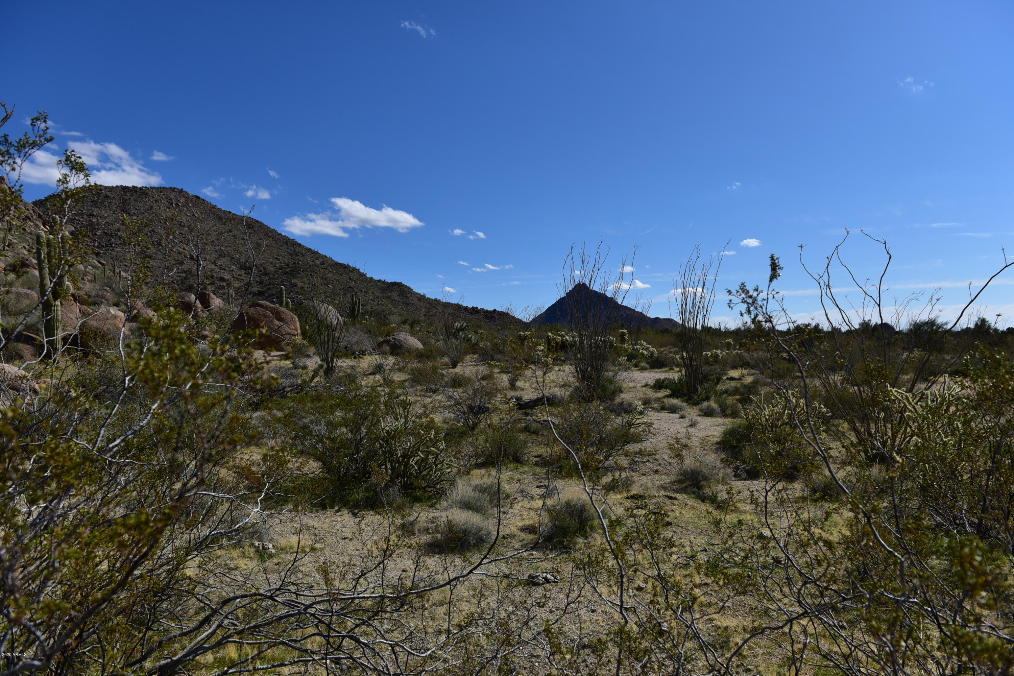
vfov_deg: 53.1
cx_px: 507
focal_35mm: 24
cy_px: 338
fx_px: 676
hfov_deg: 73.7
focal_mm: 24
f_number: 5.6
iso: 360
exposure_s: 1/4000
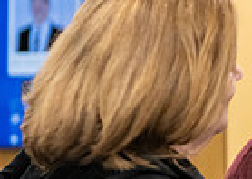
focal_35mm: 304
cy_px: 97
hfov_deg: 6.5
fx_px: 2174
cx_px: 436
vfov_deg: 4.7
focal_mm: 70
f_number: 2.8
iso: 2000
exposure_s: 1/250
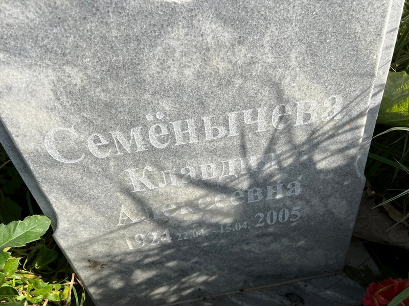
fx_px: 307
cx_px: 204
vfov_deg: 53.1
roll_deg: +7.4
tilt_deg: -38.6
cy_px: 153
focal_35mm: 26
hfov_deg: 67.3
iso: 50
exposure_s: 1/3460
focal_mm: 5.7
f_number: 1.5
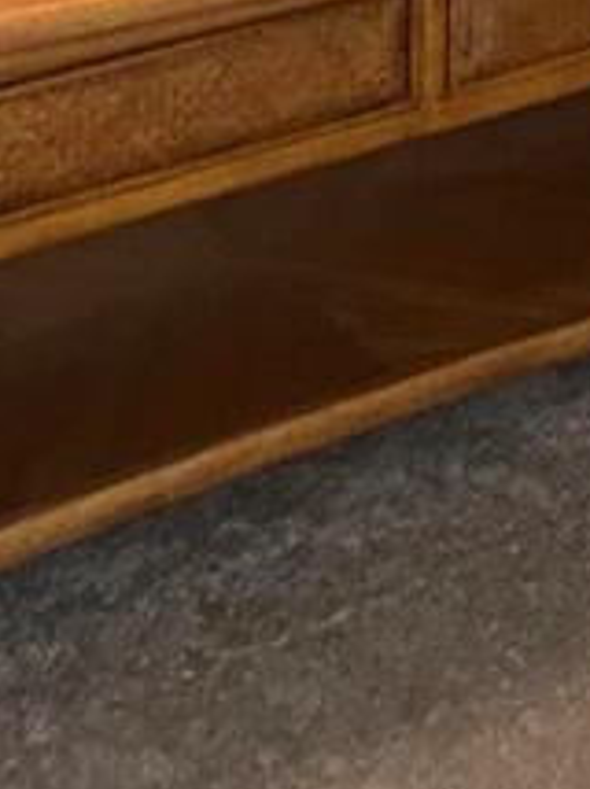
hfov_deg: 10.1
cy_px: -892
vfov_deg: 11.8
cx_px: 535
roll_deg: -1.9
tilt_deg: -11.4
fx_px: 3325
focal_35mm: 146
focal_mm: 5.1
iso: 320
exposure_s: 1/60
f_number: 1.6
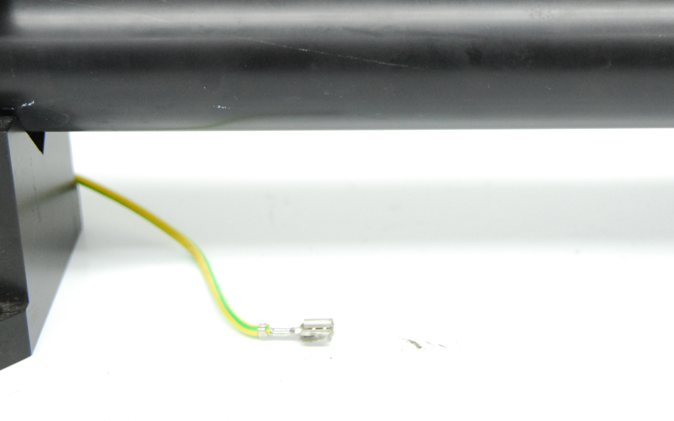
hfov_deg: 22.3
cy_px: 55
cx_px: 418
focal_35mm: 93
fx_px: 1706
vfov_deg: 14.0
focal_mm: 35
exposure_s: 1/100
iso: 800
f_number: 3.2
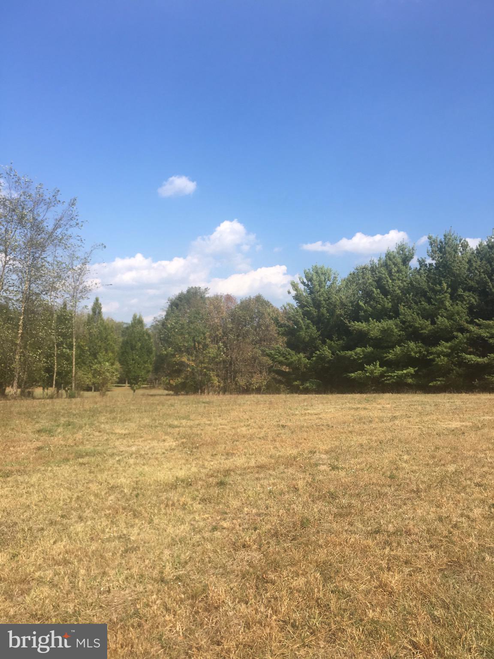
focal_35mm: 29
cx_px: 247
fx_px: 552
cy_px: 330
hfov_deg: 48.2
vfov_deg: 61.7
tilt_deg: +2.0
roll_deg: -3.0
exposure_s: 1/1570
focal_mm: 4.15
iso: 25
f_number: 2.2
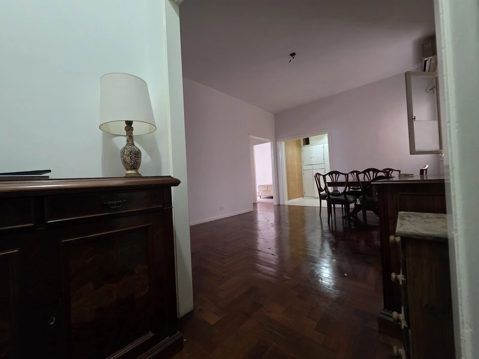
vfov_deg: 89.9
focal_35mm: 13
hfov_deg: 106.2
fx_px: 180
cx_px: 240
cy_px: 180
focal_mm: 2.2
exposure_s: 1/50
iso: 500
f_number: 1.9
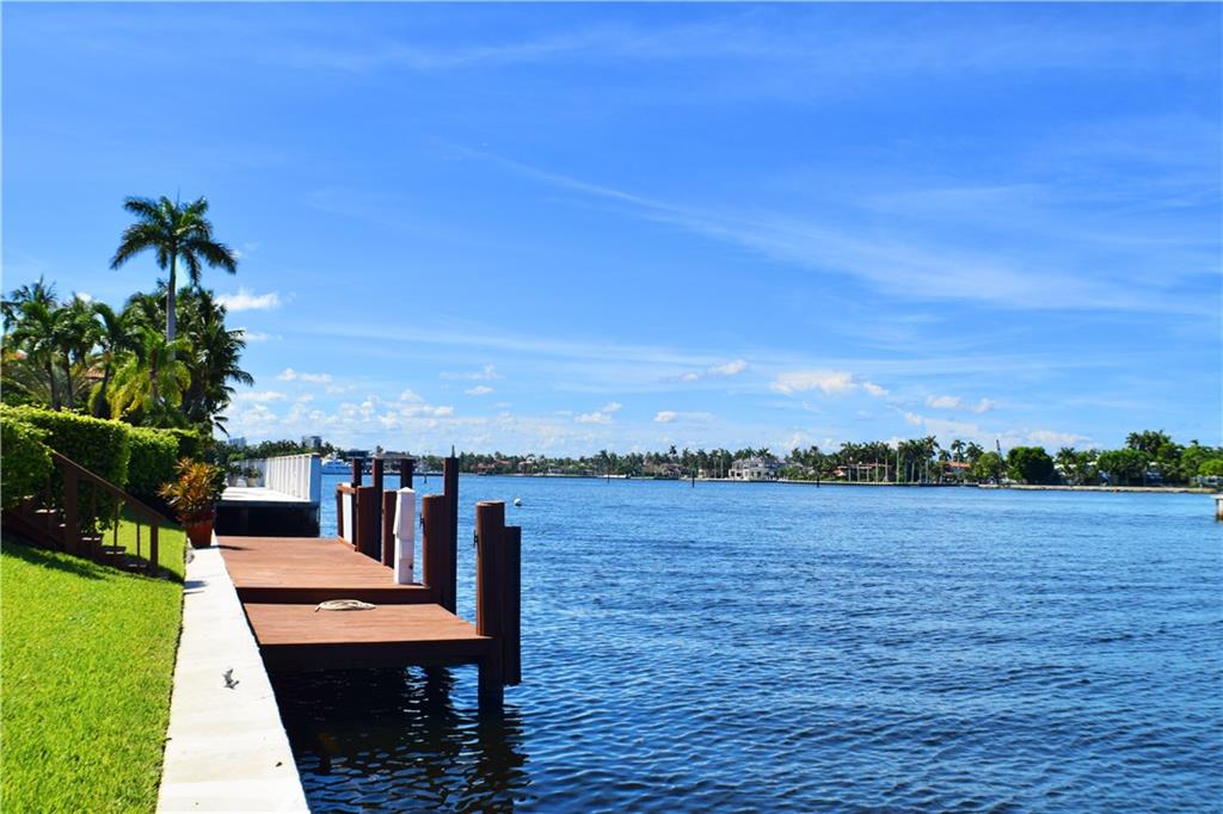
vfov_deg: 31.9
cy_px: 407
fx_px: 1426
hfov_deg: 46.4
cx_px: 612
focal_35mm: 42
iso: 200
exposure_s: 1/400
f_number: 10
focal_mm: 28
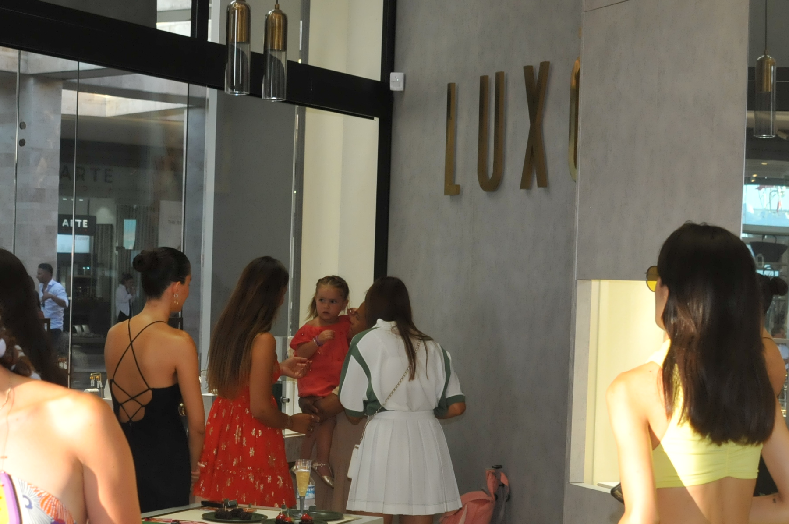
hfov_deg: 27.0
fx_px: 1642
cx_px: 317
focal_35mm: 75
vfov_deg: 18.0
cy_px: 380
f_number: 5
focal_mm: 28
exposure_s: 1/250
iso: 800
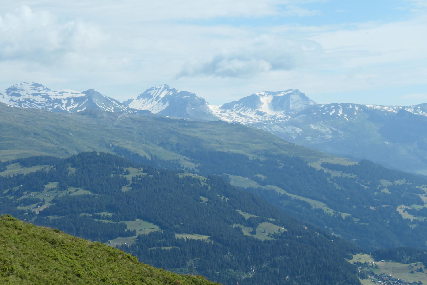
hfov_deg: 20.6
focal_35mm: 99
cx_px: 214
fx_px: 1174
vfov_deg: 13.8
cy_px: 142
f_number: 5.6
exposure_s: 1/1000
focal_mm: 36.4
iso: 200
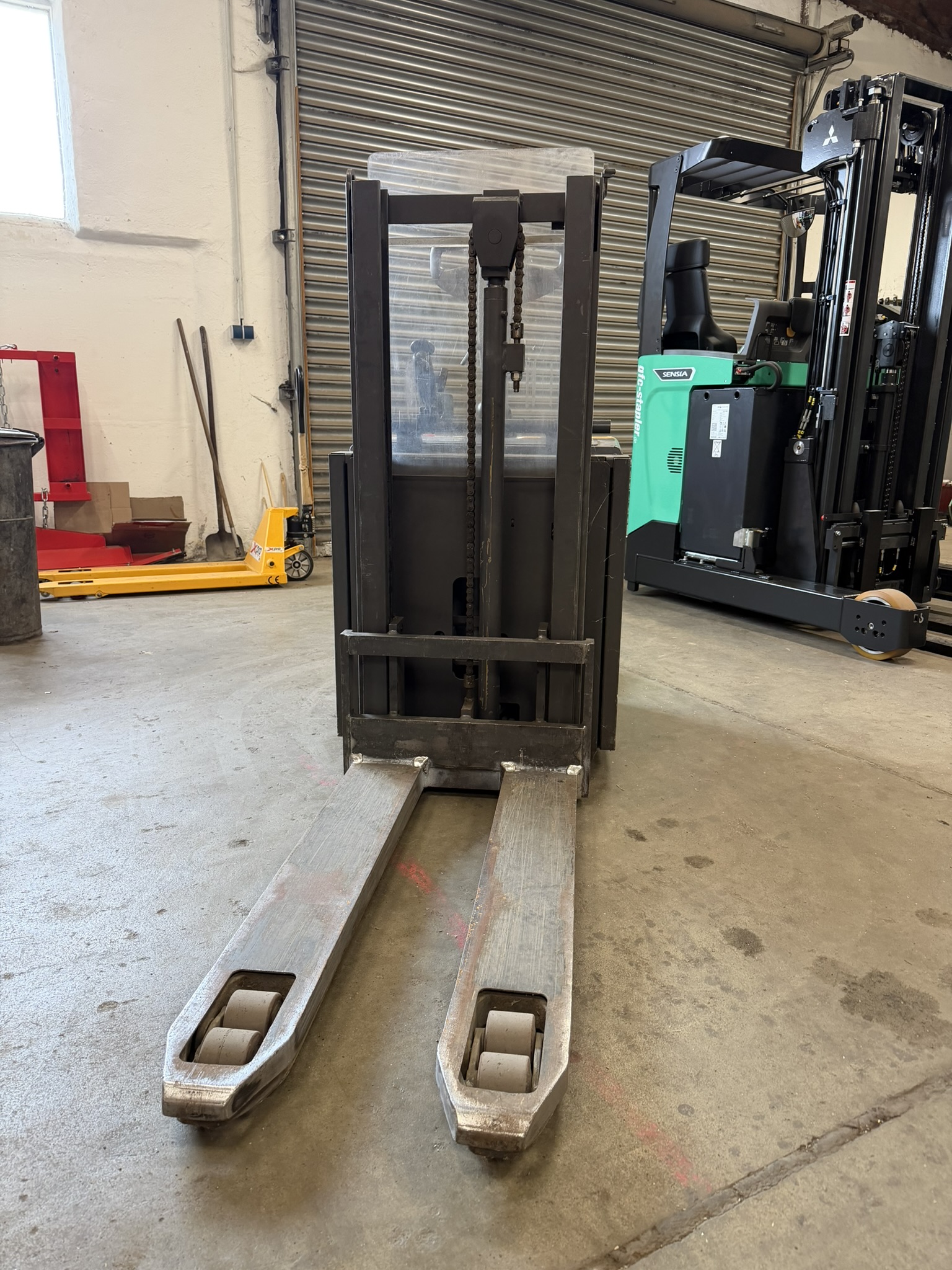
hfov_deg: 56.8
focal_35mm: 24
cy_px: 635
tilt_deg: -12.7
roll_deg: -0.9
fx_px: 880
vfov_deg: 71.6
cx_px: 476
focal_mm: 6.76
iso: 200
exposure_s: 1/50
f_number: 1.78
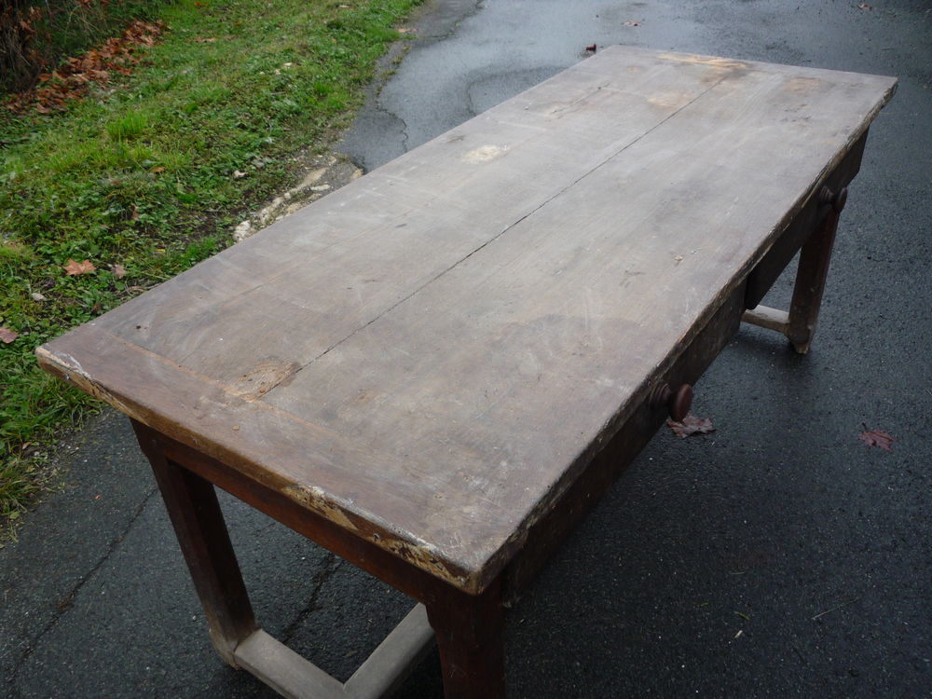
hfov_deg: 60.0
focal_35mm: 30
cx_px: 466
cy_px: 350
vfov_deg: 46.8
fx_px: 808
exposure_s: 1/80
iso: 100
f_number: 3.3
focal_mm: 5.2
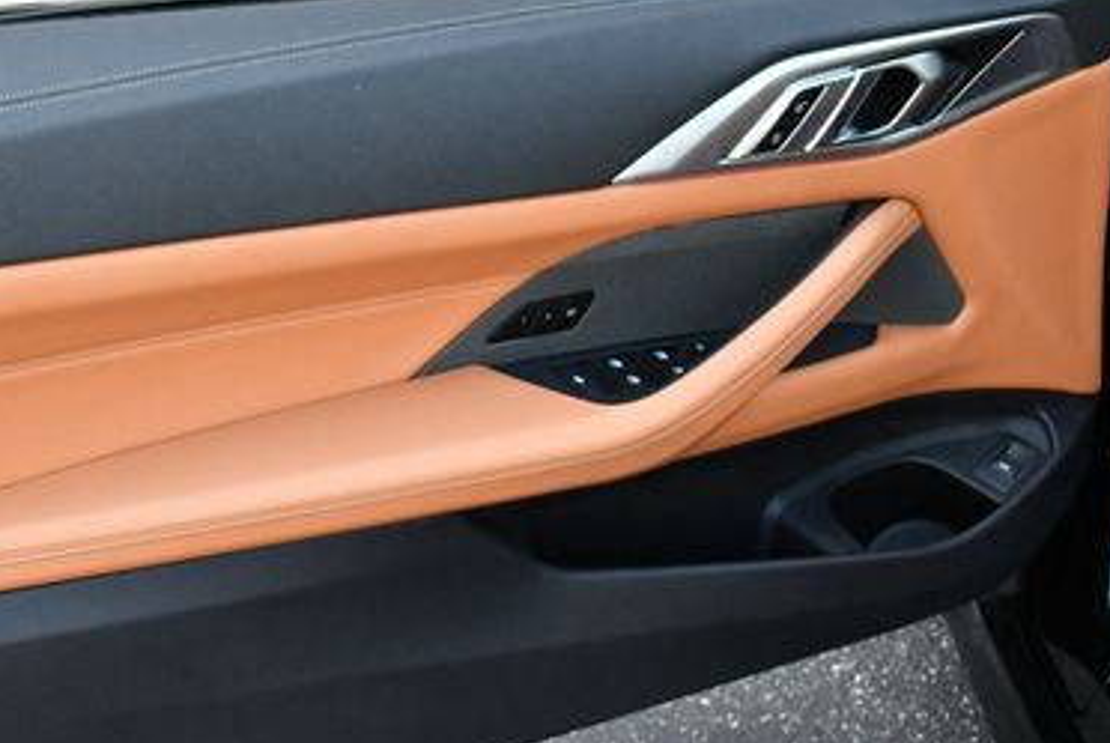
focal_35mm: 62
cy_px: 322
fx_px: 1914
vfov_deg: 22.0
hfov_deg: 31.6
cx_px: 233
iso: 450
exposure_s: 1/250
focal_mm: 18
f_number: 3.5
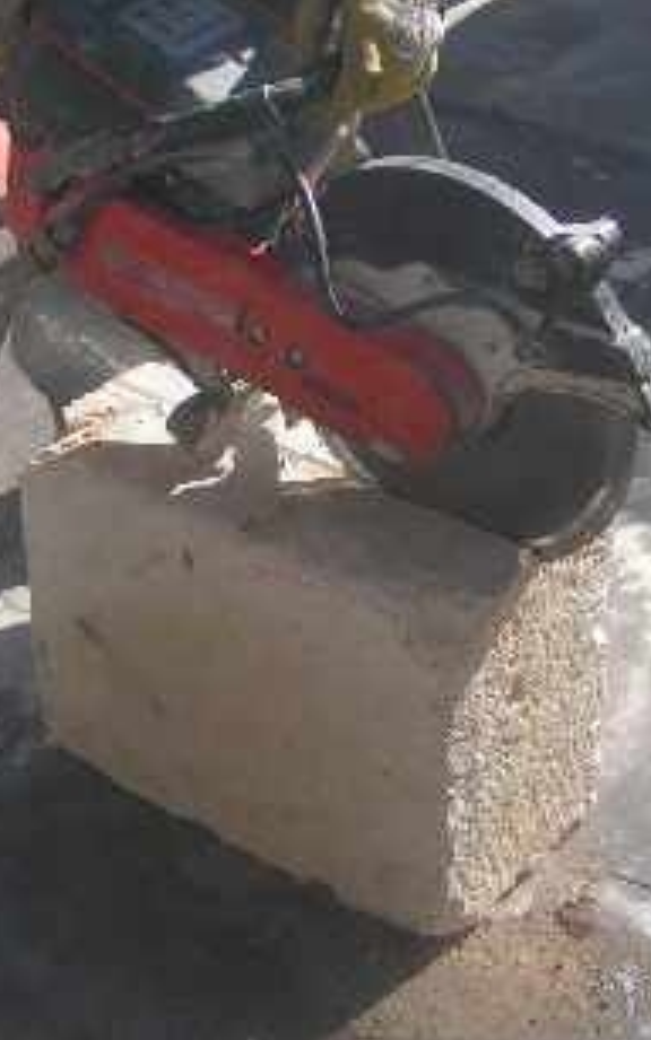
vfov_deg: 24.5
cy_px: 369
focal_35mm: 84
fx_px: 2383
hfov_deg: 15.6
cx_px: 302
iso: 50
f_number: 2.8
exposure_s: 1/1000
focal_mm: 5.8
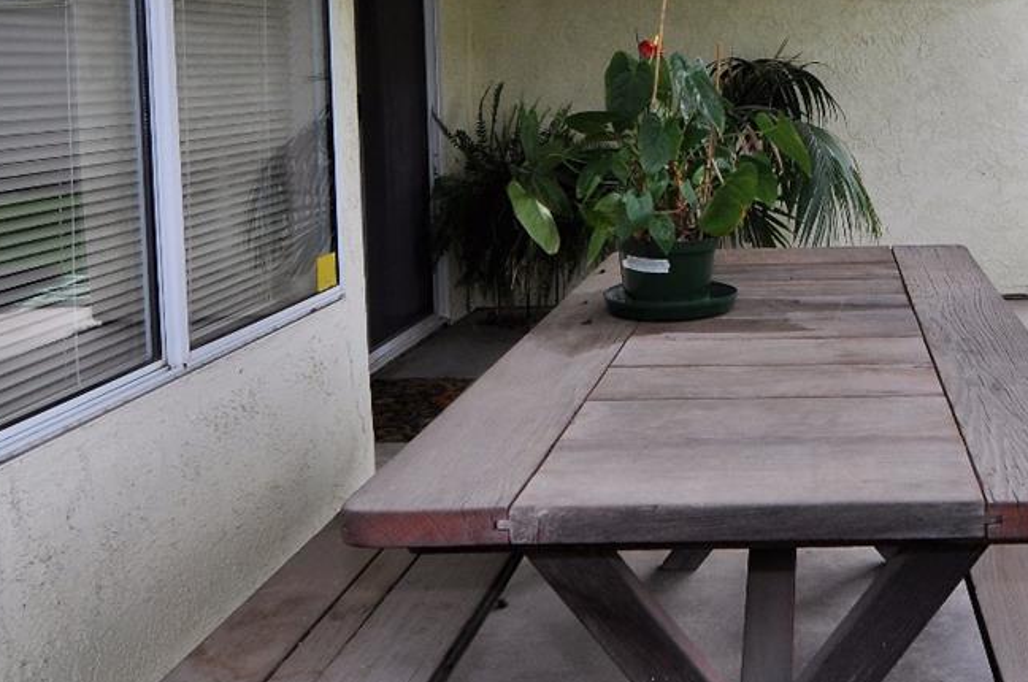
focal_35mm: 45
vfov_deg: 28.9
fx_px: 1288
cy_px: 112
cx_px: 863
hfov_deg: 41.1
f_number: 7.1
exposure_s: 1/200
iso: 200
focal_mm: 13
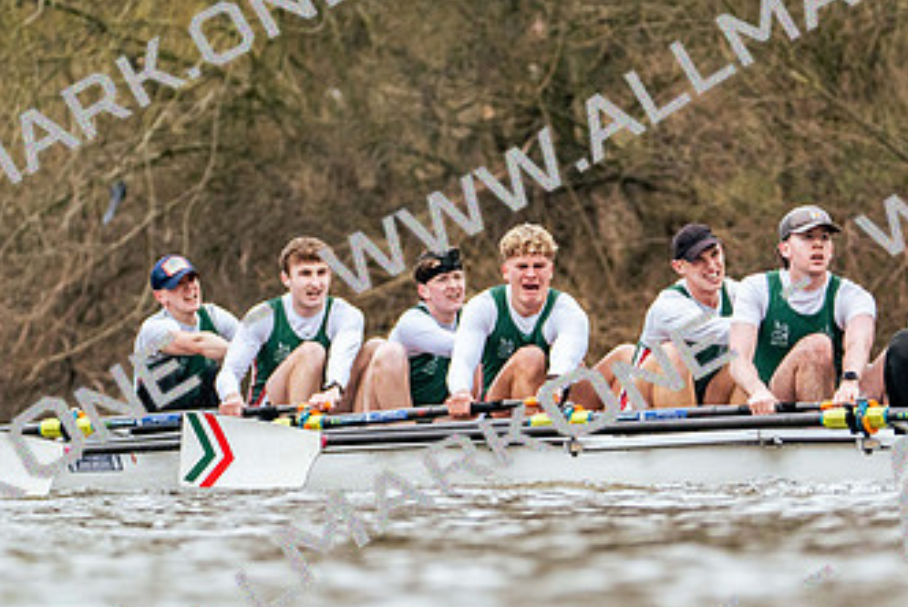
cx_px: 656
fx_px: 12420
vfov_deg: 2.8
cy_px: 302
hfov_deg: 4.2
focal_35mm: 492
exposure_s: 1/2000
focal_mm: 282
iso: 4000
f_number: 6.3
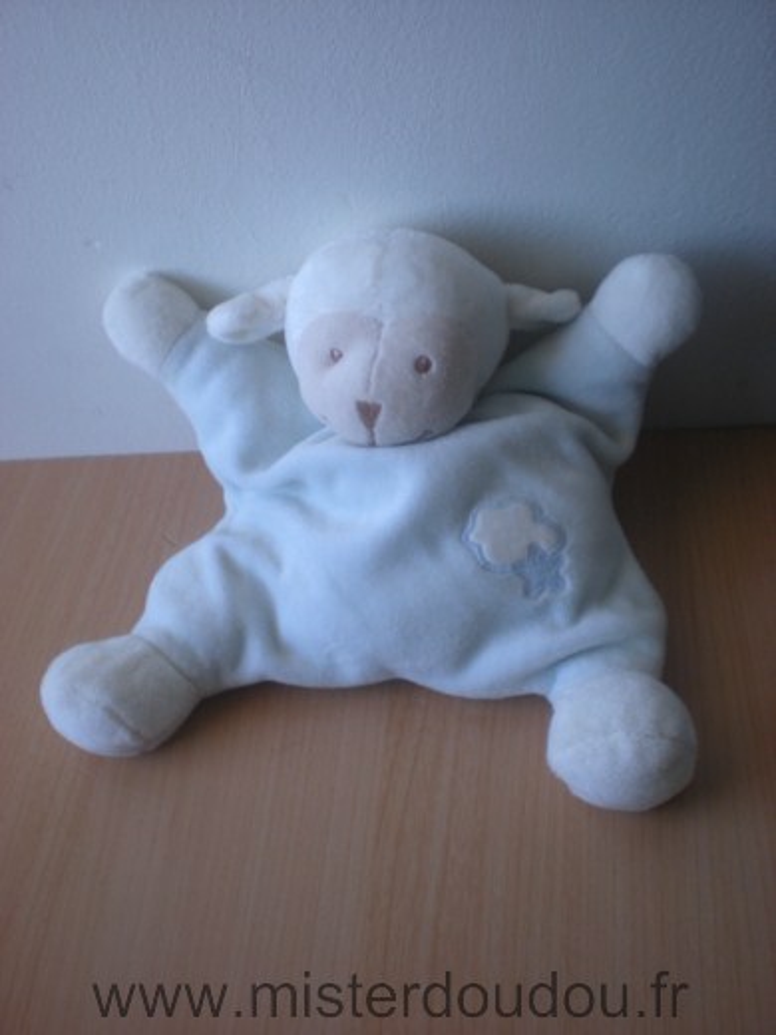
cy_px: 518
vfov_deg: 49.0
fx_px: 1136
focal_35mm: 38
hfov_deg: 37.7
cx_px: 388
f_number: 3.1
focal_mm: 6.3
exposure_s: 1/58.5
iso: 102
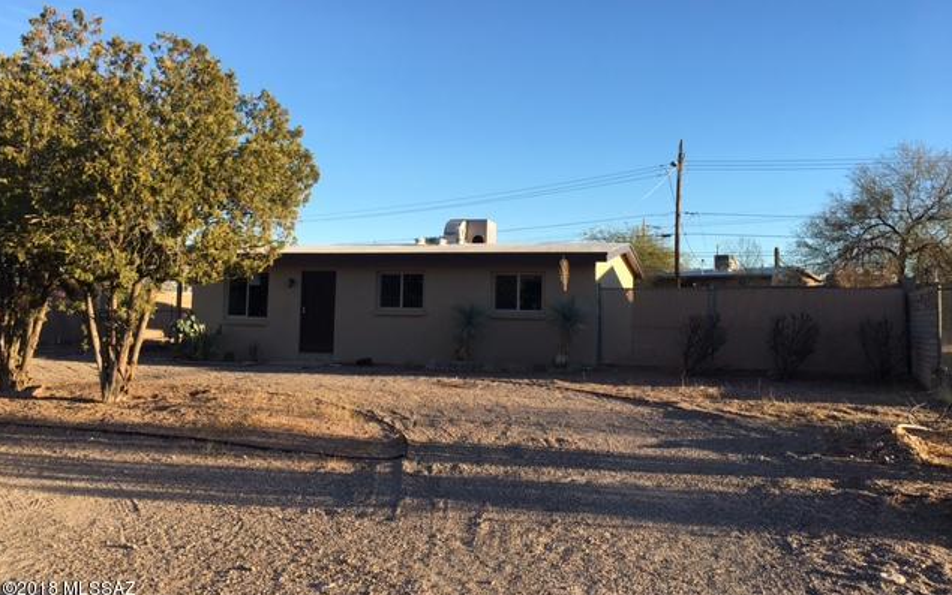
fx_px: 804
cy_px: 259
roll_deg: -1.1
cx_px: 474
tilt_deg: +4.8
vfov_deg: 40.5
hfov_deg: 61.2
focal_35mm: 31
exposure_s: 1/553
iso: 25
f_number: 2.2
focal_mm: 4.15
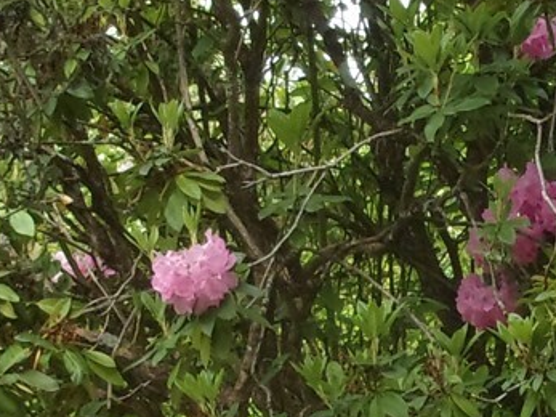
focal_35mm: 166
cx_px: 518
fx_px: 2665
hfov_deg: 11.8
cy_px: 449
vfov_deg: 8.9
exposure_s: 1/180
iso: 200
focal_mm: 6.4
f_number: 4.5
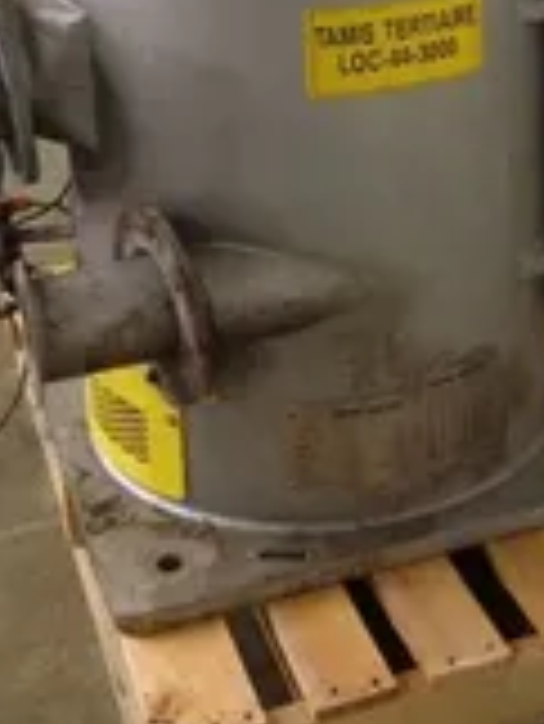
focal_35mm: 87
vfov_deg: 21.8
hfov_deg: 16.9
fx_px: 1821
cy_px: 27
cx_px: 436
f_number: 2.4
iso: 200
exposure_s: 1/20
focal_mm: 4.28
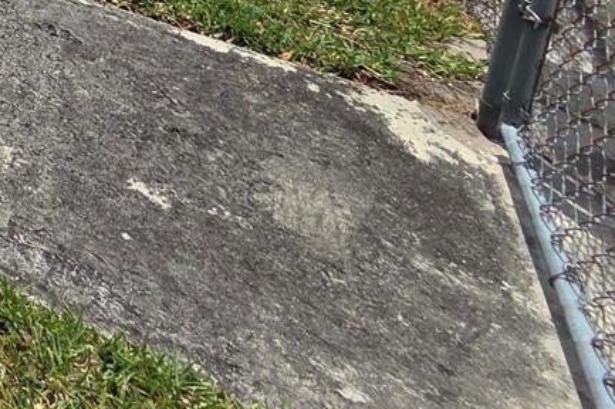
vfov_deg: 19.3
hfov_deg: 23.4
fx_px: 853
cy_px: -354
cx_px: -452
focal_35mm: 50
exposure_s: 1/3075
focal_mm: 2.2
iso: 50
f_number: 2.2
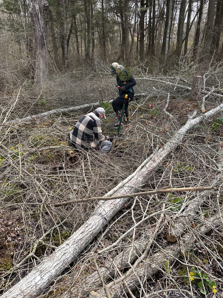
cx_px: 112
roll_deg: +3.5
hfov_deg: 56.8
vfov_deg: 71.6
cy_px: 149
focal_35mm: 24
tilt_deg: -24.6
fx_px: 206
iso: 80
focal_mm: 6.86
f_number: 1.78
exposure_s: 1/1495
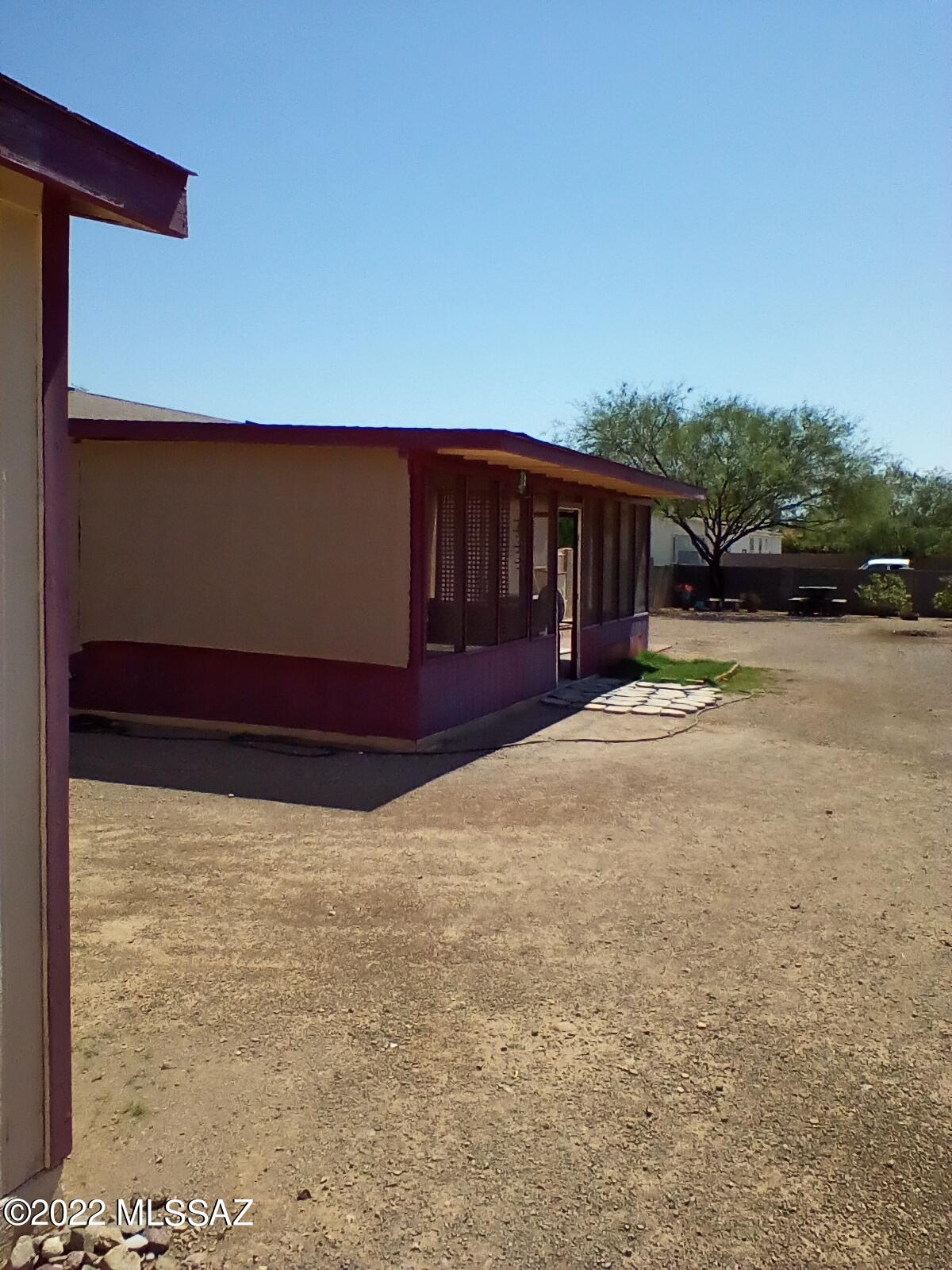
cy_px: 635
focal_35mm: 31
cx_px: 476
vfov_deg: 58.4
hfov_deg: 45.4
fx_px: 1137
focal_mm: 2.38
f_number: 2.4
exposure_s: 1/2252
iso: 103
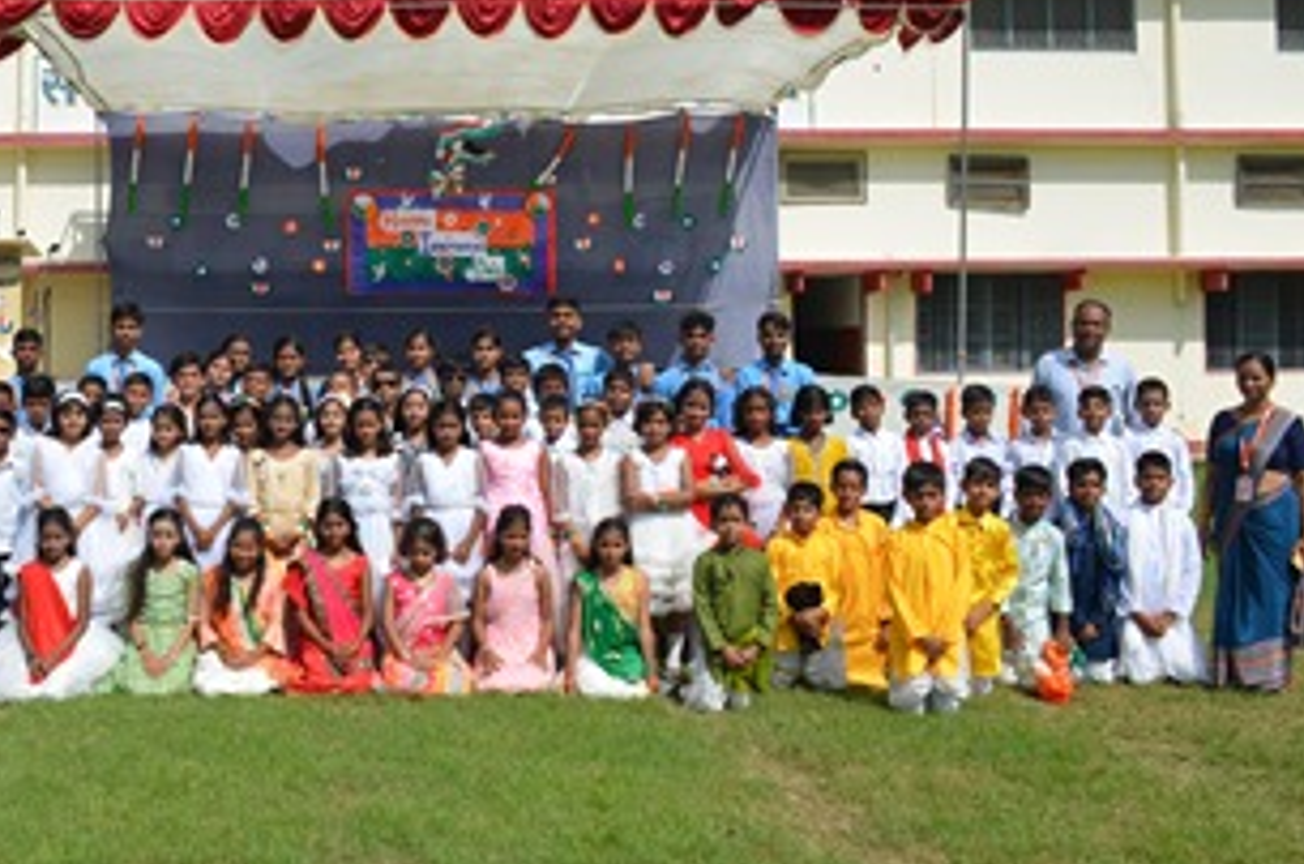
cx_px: 385
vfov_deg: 30.2
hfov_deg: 43.6
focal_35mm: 44
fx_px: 1590
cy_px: 302
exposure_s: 1/320
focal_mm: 20
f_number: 9
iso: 100
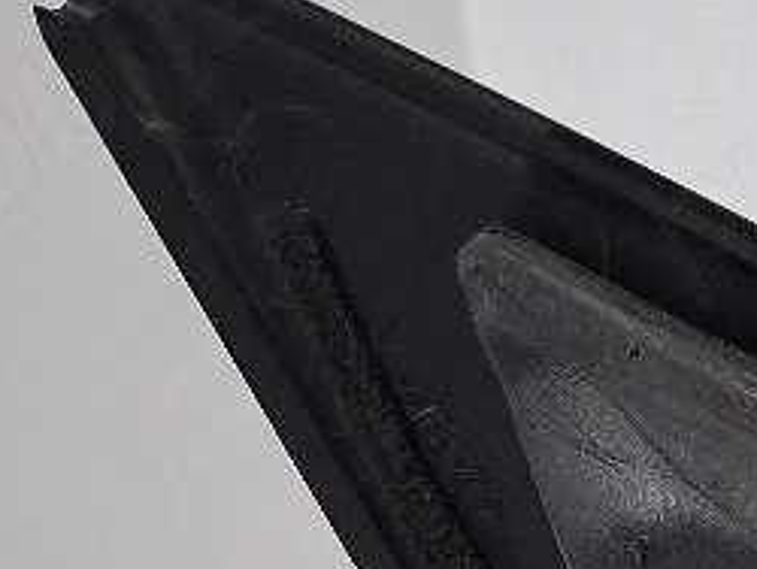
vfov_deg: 15.0
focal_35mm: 92
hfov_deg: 18.6
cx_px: 1169
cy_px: 841
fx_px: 2014
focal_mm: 5.54
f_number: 1.8
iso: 400
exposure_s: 1/33
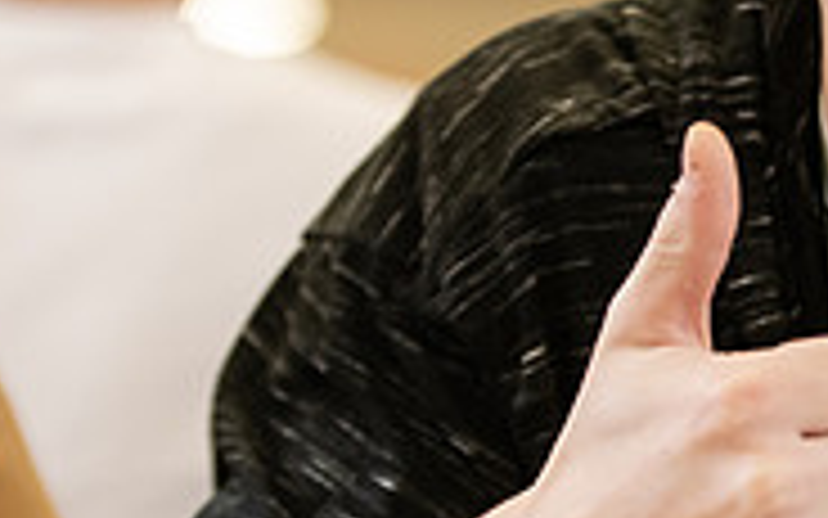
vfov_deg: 4.8
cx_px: 1125
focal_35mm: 276
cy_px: 209
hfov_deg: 7.5
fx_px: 6228
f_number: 3.2
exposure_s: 1/200
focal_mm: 86
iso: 1600
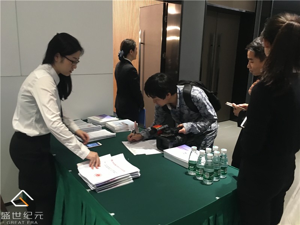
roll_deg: -4.9
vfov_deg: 48.2
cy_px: 112
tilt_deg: -14.7
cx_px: 150
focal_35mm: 29
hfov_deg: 61.7
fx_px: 251
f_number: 2.2
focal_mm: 4.15
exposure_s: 1/10
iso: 80
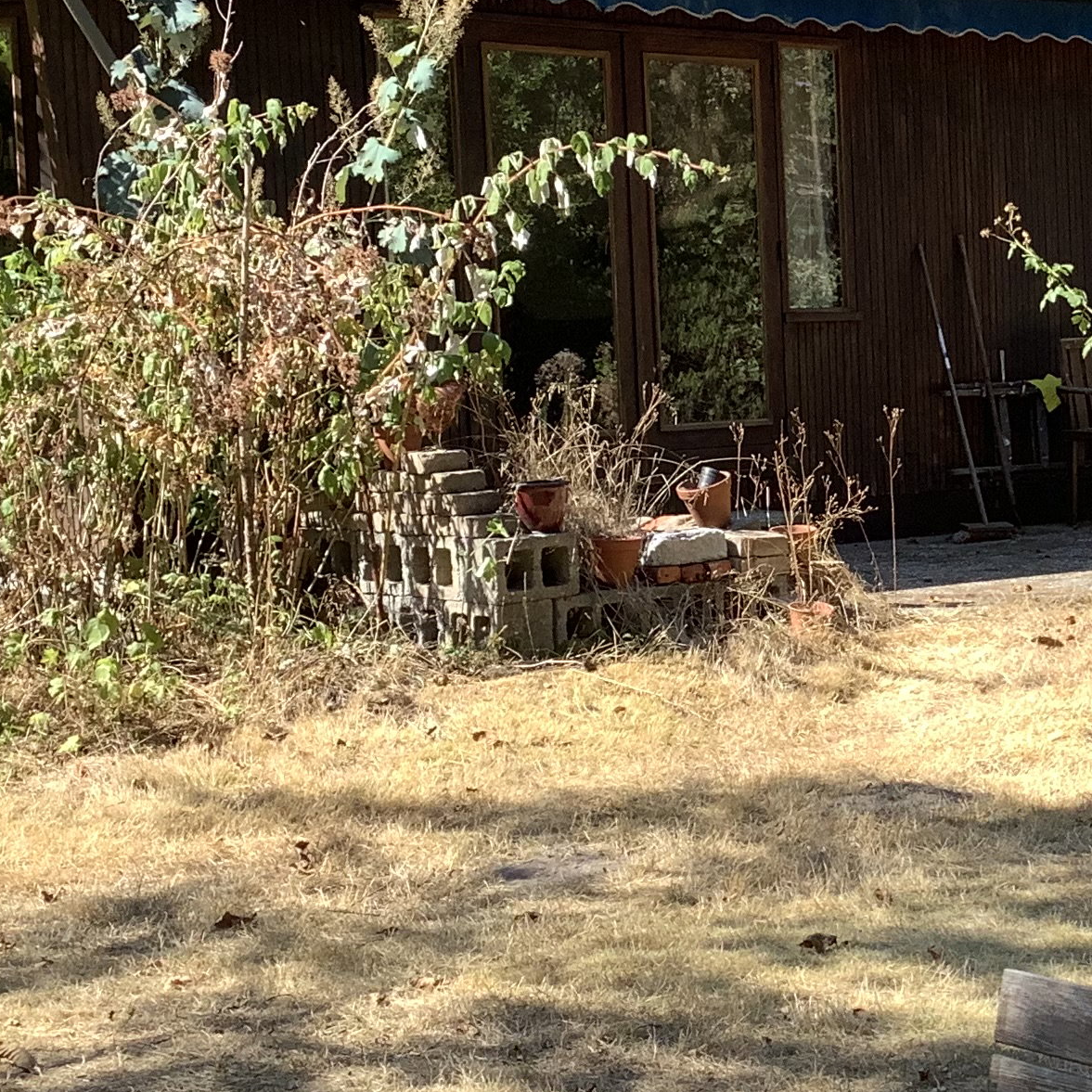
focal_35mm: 76
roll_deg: +1.8
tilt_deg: -4.3
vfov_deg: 22.8
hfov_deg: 22.0
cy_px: 518
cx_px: 1077
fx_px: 2712
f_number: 2.4
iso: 25
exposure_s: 1/364
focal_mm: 3.3
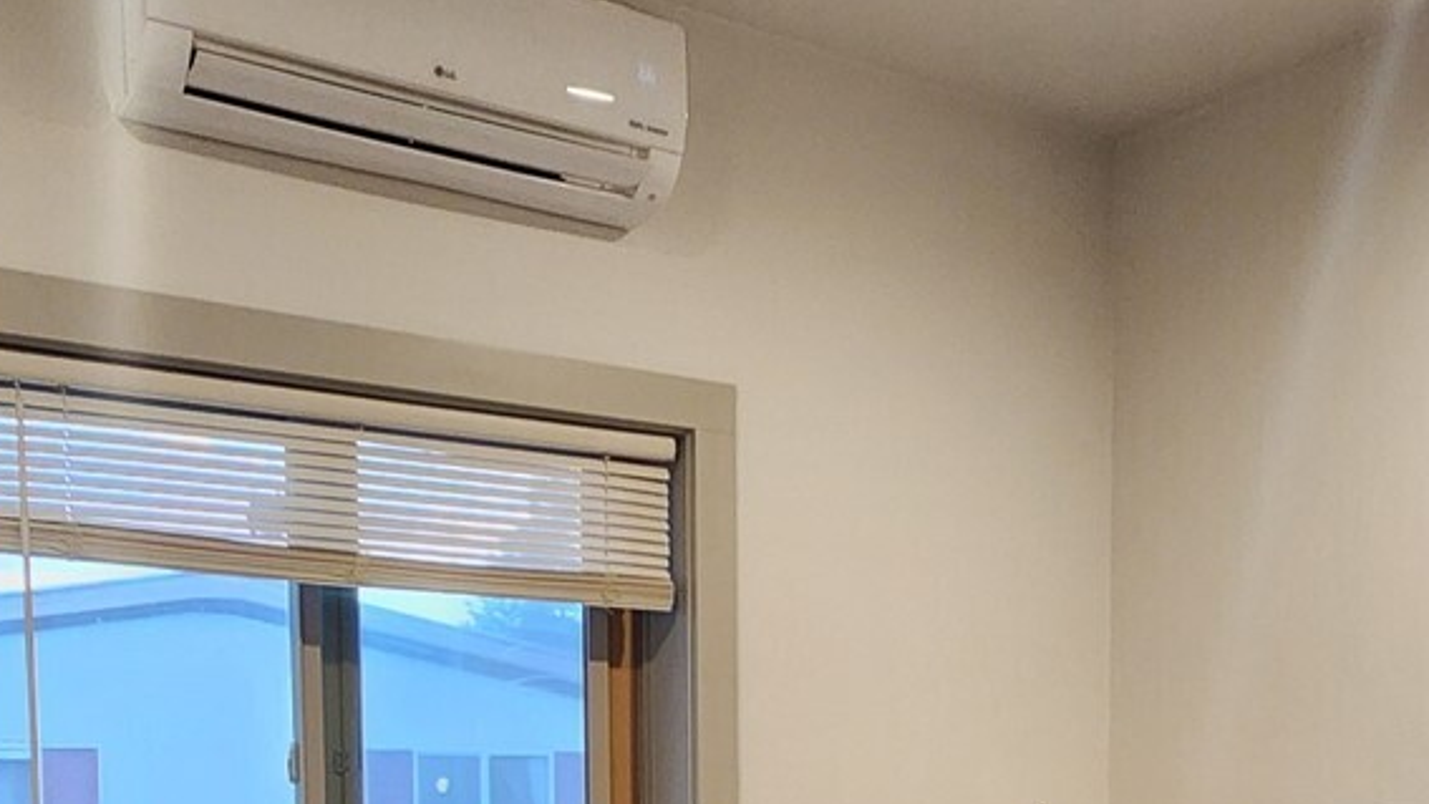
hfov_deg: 50.3
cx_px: 809
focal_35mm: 40
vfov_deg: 27.5
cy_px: 859
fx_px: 1516
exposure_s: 1/40
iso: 400
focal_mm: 2.2
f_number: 2.2
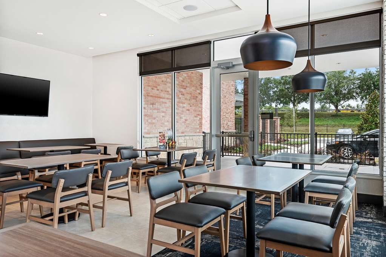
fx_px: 279
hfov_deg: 69.4
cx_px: 193
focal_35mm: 26
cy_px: 128
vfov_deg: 49.6
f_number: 8
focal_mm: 26
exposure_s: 1/40
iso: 125
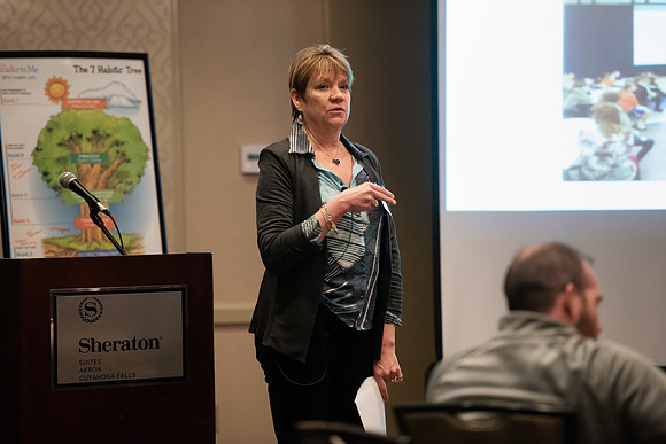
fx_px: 3331
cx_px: 333
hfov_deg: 11.4
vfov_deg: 7.6
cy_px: 222
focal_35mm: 180
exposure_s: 1/200
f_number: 2.8
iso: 5000
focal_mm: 180
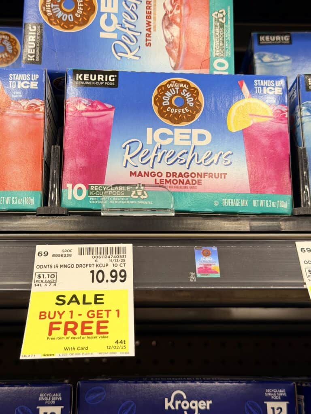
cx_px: 156
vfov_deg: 39.7
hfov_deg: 30.3
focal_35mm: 48
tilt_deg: +11.9
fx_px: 575
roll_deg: +0.2
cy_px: 207
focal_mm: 6.76
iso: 64
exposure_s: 1/60
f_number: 1.78
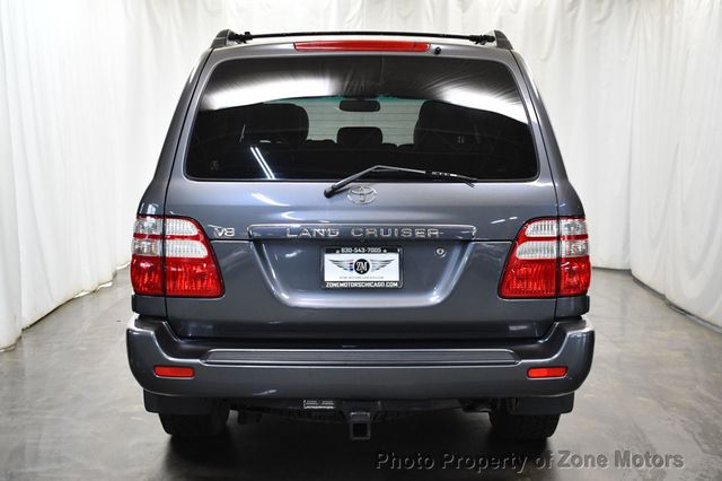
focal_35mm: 46
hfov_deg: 42.8
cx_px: 361
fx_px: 922
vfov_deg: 29.2
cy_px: 240
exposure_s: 1/125
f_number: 4.2
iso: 2000
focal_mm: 31
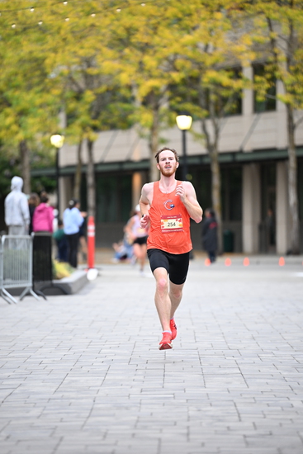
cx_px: 152
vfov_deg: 10.3
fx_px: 2523
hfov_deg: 6.9
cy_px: 227
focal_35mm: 200
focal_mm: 200
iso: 1600
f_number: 2.8
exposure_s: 1/800
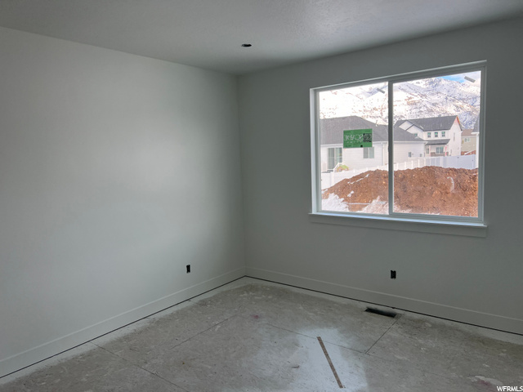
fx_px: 393
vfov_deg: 53.1
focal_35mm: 26
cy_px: 196
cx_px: 262
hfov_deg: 67.3
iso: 50
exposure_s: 1/398
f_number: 1.5
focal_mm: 5.7
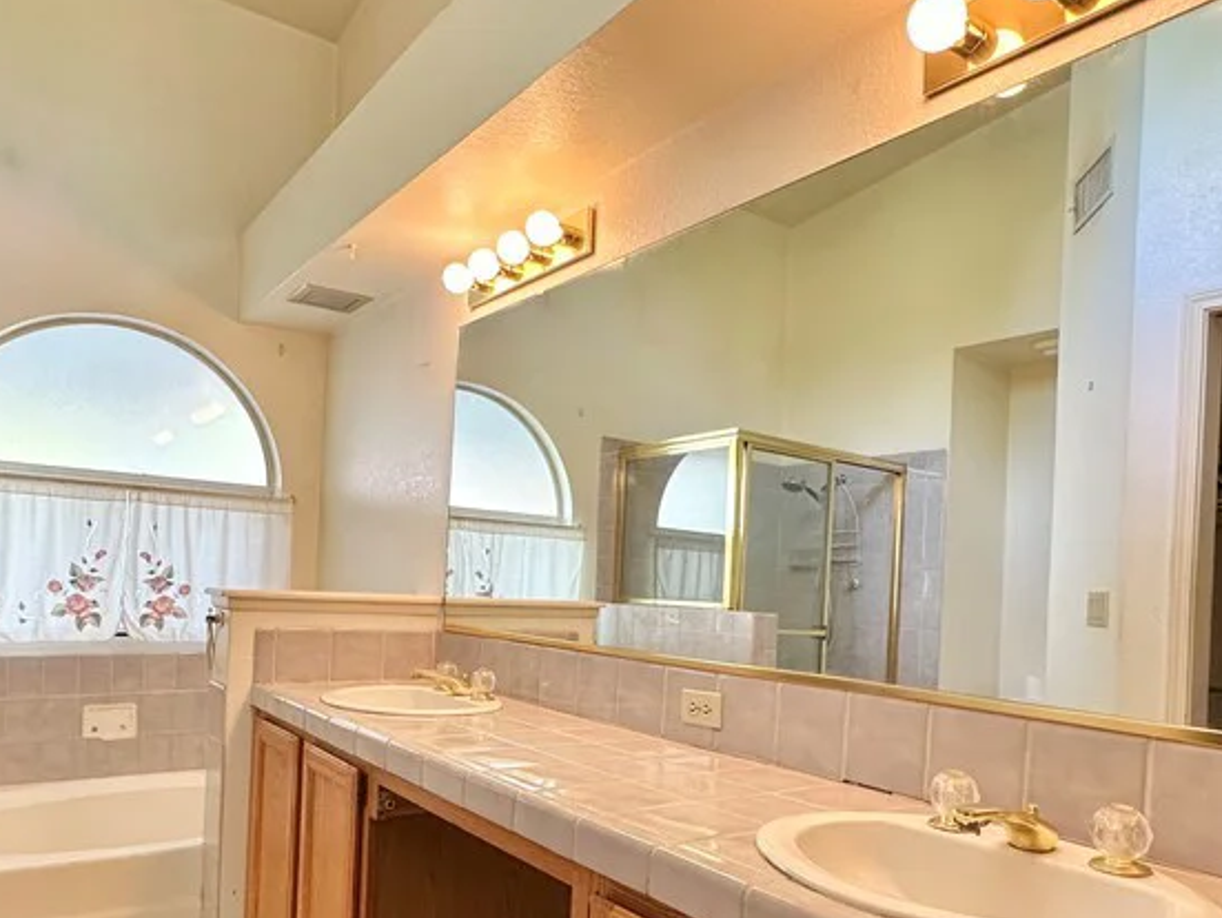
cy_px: 590
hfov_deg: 67.2
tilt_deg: +0.3
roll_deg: -3.2
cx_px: 579
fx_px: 918
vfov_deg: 52.4
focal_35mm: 26
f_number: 2.2
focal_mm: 2.22
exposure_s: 1/120
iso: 200
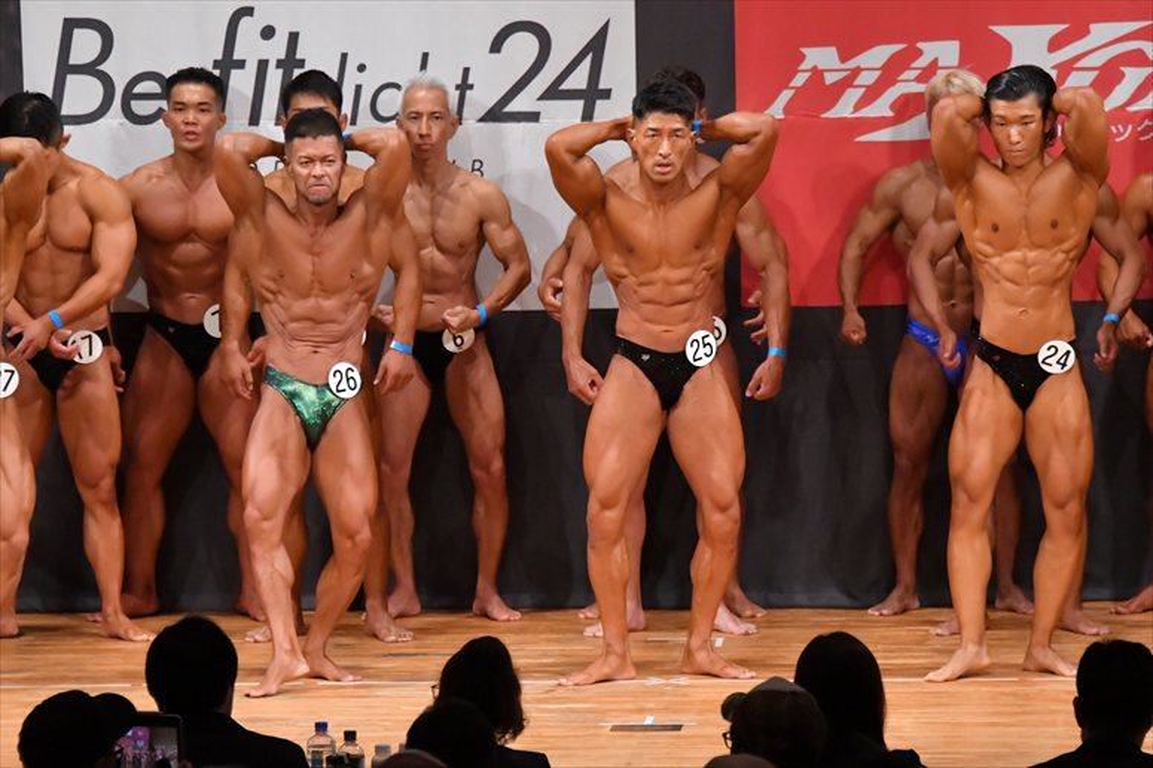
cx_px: 576
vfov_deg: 5.4
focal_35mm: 255
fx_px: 8163
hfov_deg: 8.1
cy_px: 384
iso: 9000
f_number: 5.6
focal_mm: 170
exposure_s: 1/400
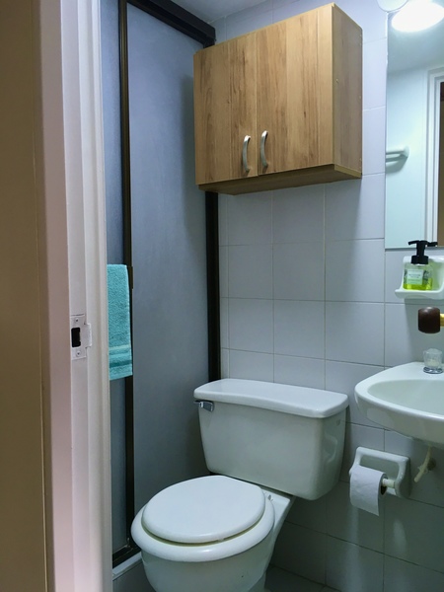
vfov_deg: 61.7
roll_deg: +0.9
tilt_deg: -5.2
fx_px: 496
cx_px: 222
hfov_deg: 48.2
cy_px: 296
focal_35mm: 29
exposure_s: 1/30
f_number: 2.2
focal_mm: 4.15
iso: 50
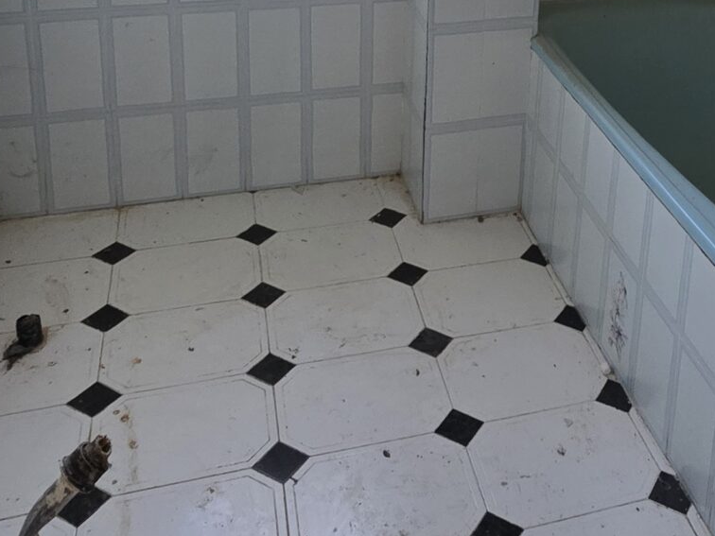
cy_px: -61
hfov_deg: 41.9
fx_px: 909
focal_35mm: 44
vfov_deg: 29.5
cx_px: 522
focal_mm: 2.2
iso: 200
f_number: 1.9
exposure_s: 1/50
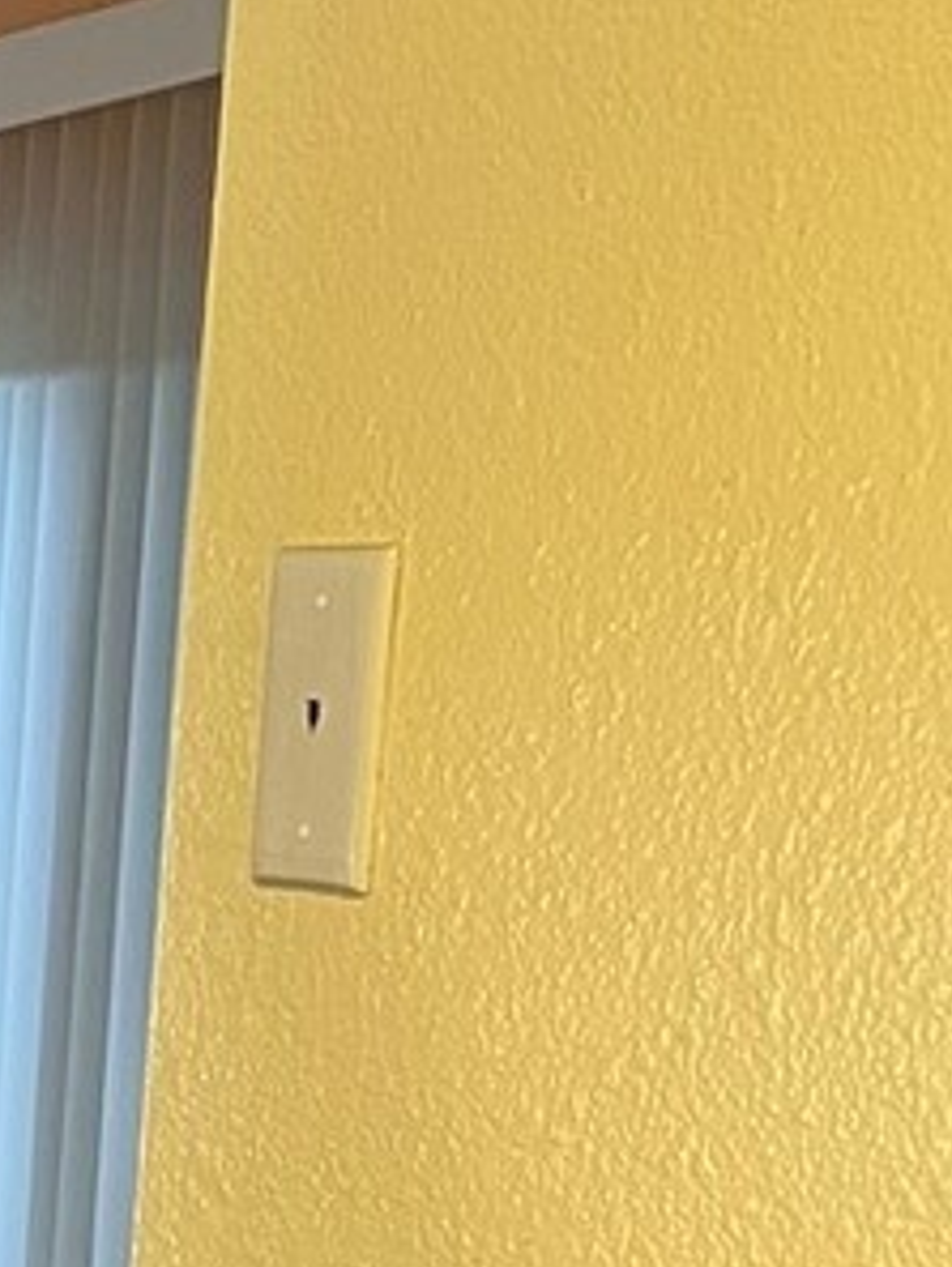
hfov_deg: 10.5
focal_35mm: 126
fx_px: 4617
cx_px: -1170
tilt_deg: -6.4
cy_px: 1156
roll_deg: -1.4
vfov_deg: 15.4
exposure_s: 1/60
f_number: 1.6
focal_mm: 5.1
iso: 250
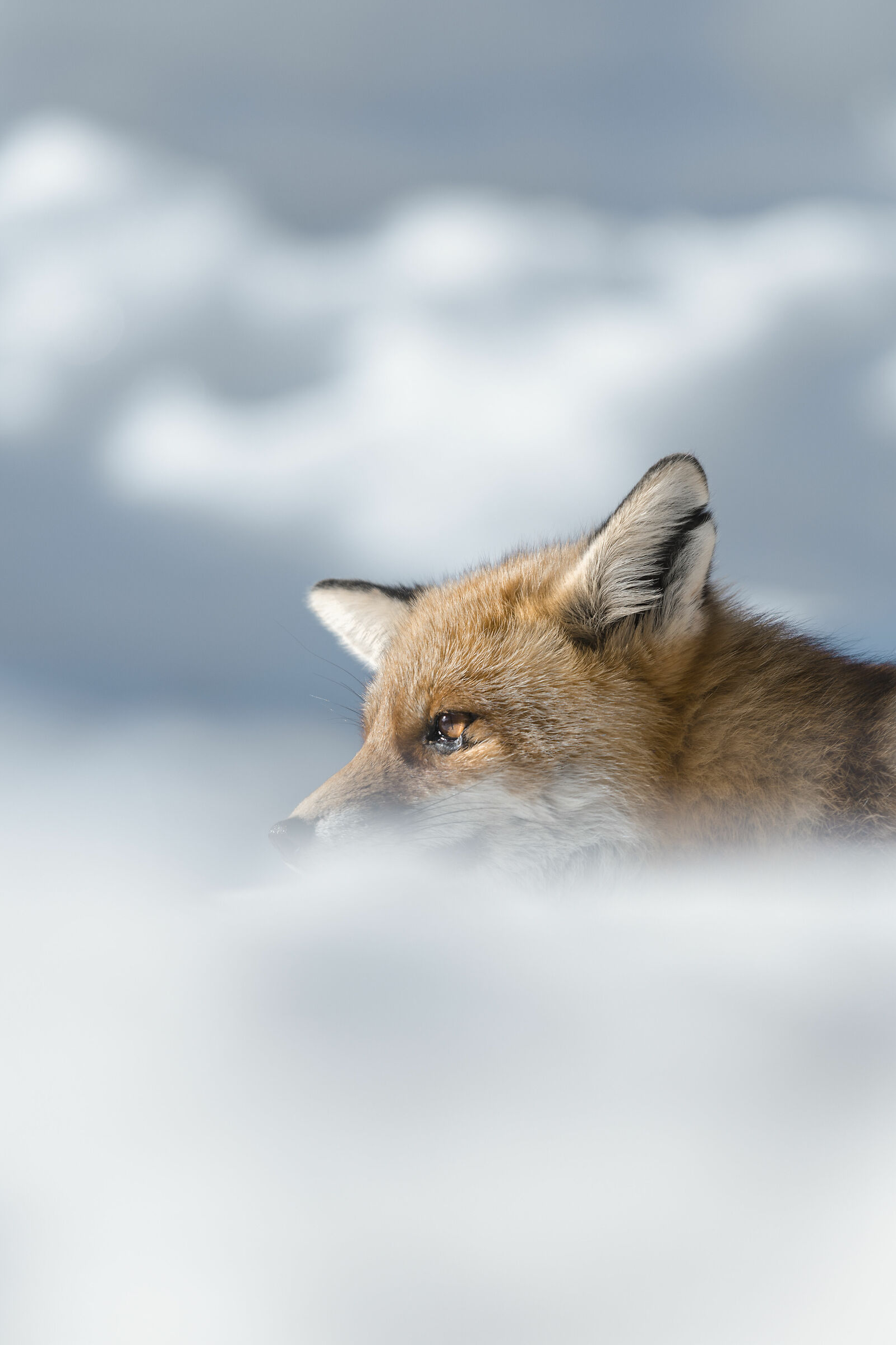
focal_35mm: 751
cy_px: 672
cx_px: 448
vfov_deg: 2.7
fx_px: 28035
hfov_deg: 1.8
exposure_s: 1/1250
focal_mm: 500
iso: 100
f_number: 4
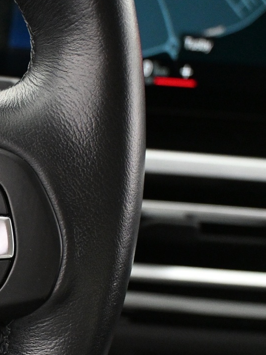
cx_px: -132
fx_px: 755
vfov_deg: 26.2
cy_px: 262
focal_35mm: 74
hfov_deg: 17.9
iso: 4000
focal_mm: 22.5
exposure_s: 1/25
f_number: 4
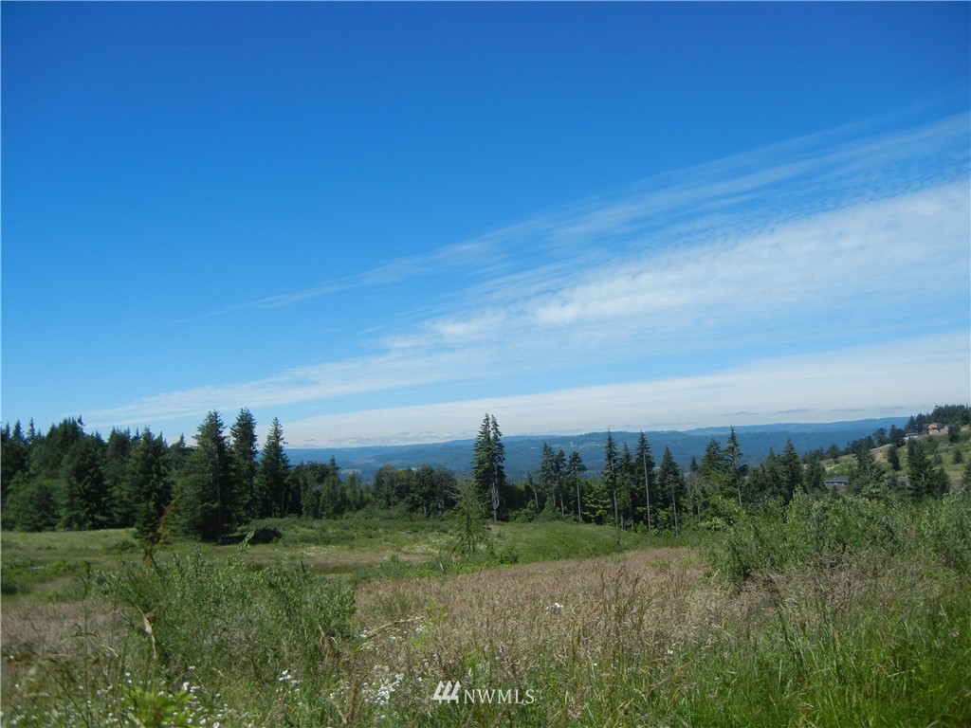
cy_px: 364
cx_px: 486
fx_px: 842
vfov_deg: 46.8
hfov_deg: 60.0
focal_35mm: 30
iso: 160
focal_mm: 5.4
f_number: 7
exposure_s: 1/524
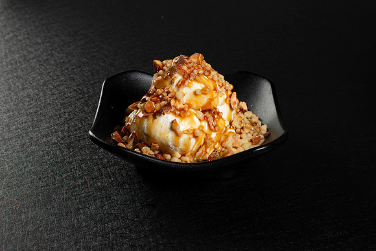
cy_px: 119
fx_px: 585
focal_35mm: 56
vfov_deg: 24.2
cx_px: 188
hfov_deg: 35.6
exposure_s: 1/125
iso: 200
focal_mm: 50
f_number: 13
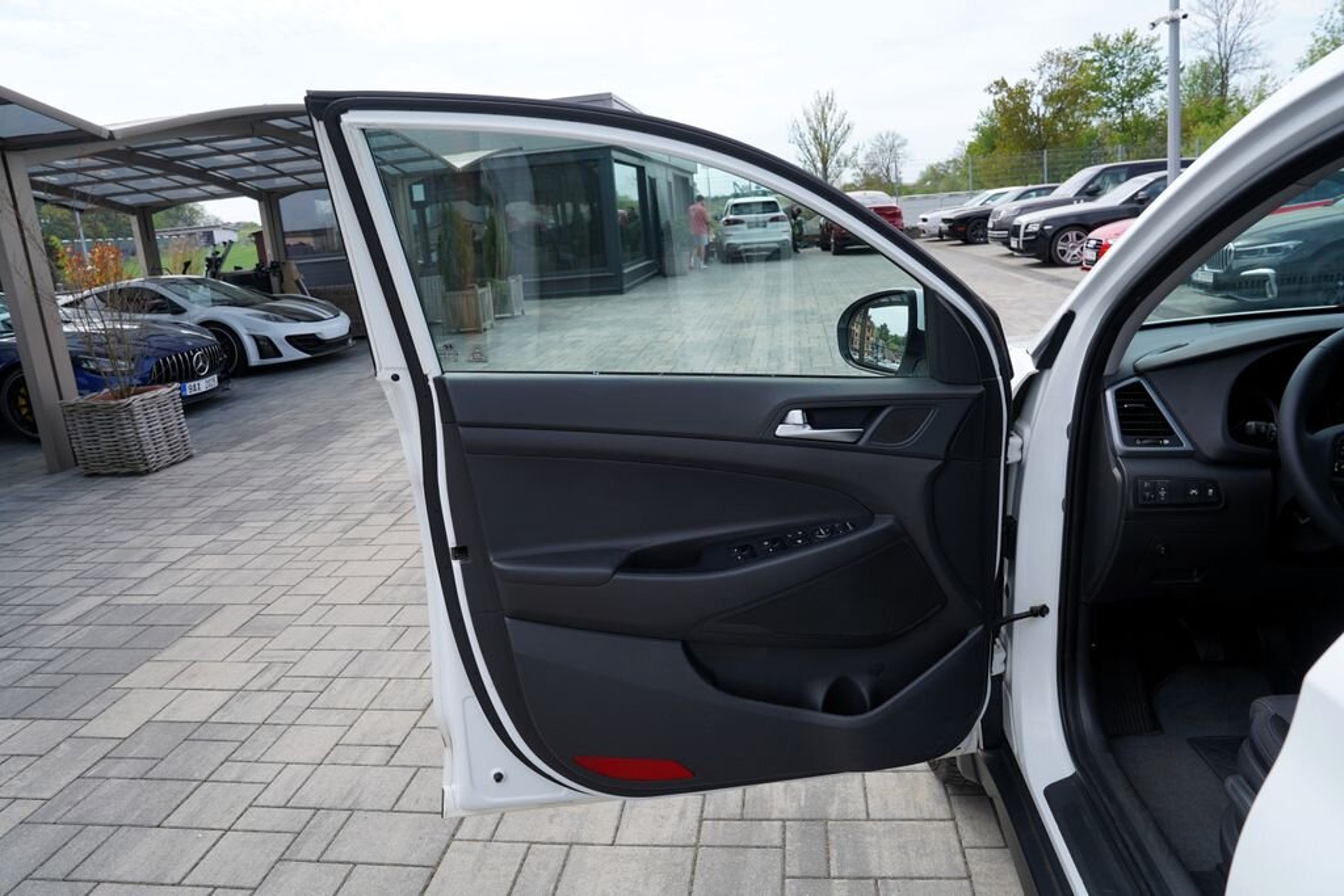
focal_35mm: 24
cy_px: 448
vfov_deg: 53.1
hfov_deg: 73.7
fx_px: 896
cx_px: 672
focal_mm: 24
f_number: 7.1
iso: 100
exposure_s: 1/200
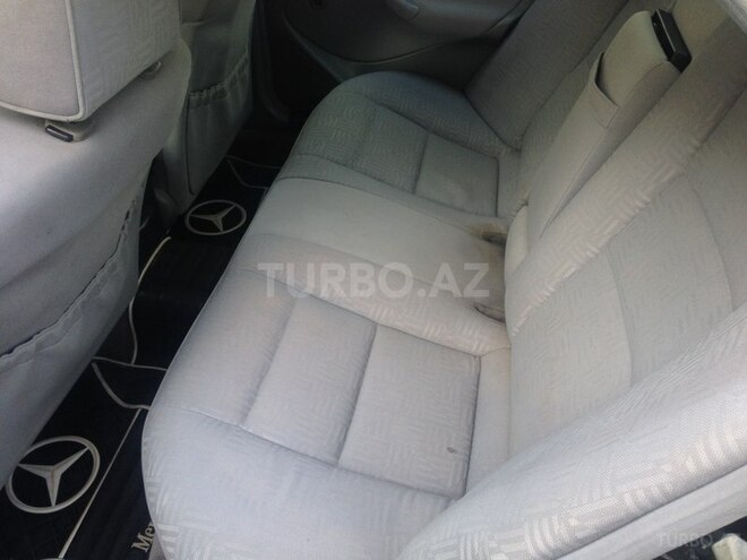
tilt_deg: -35.9
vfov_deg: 42.9
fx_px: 712
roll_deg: +4.7
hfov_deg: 55.4
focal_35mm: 33
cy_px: 280
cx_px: 374
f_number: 2.4
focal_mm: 4.12
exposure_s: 1/20
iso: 50
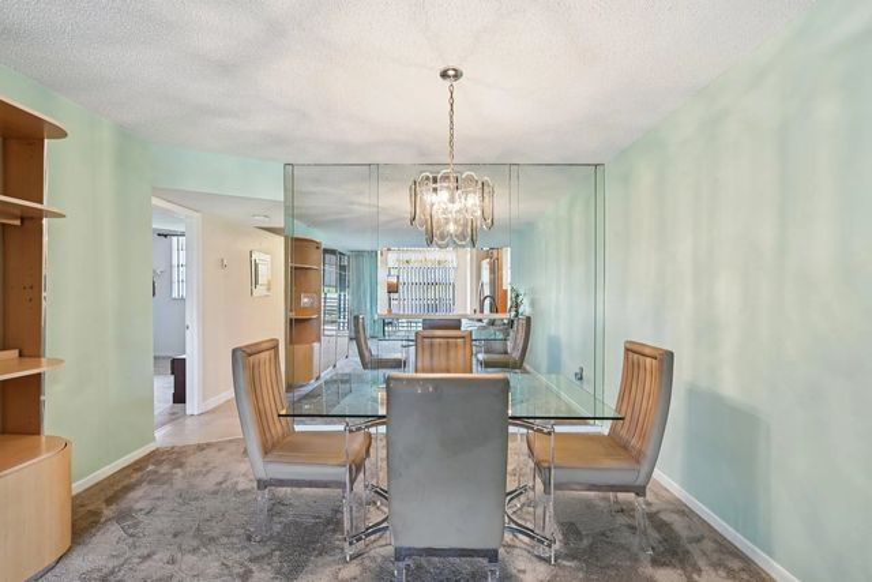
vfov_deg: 73.8
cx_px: 436
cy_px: 291
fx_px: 388
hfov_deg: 96.7
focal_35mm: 16
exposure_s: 1/15
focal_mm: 16
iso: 220
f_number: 8
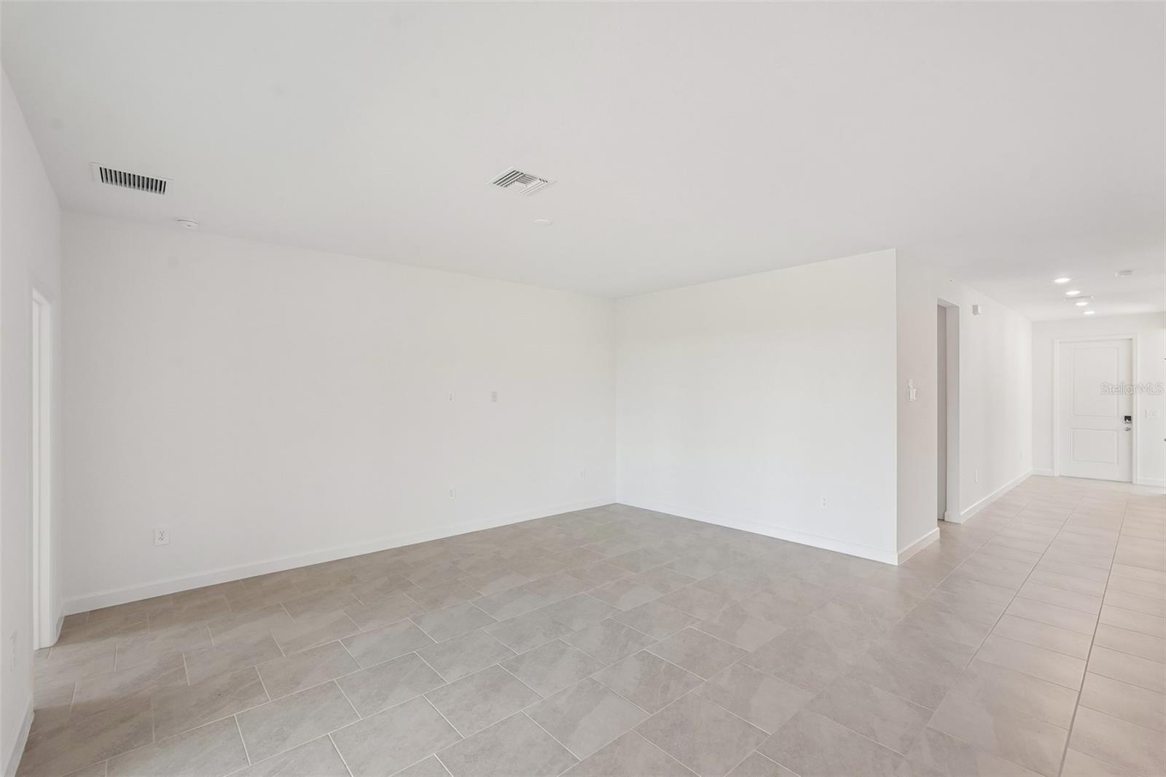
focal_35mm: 16
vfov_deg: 73.7
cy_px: 388
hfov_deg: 96.7
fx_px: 518
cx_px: 583
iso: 400
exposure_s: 1/20
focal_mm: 16
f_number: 8
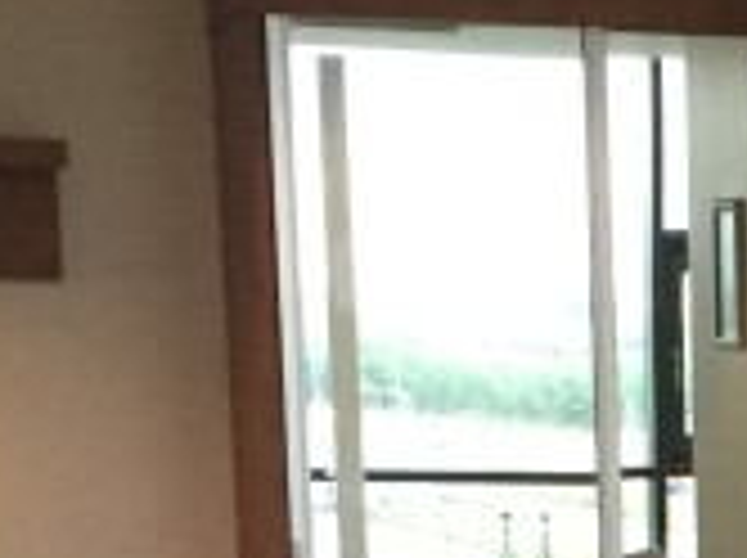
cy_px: 914
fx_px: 3857
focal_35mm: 179
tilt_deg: -9.2
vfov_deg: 8.1
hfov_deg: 10.2
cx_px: 1526
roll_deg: -0.2
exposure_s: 1/30
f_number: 2.2
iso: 160
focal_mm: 4.15
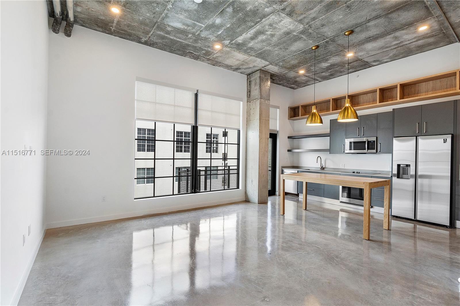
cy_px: 153
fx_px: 211
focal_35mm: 16
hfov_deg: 95.0
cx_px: 230
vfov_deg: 72.0
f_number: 11
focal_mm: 11
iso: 160
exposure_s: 1/15
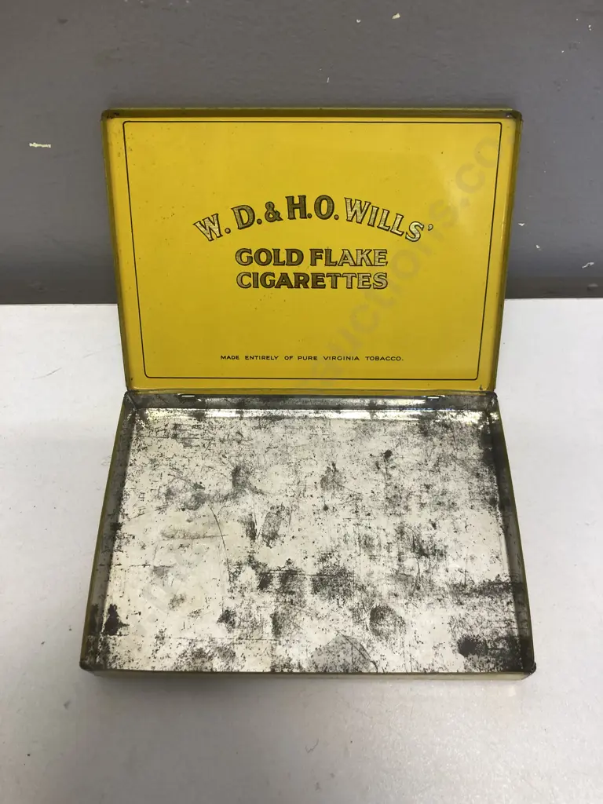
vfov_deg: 63.4
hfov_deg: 49.7
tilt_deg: -59.6
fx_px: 650
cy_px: 402
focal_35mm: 28
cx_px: 302
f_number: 1.8
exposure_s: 1/50
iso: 64
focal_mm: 3.99
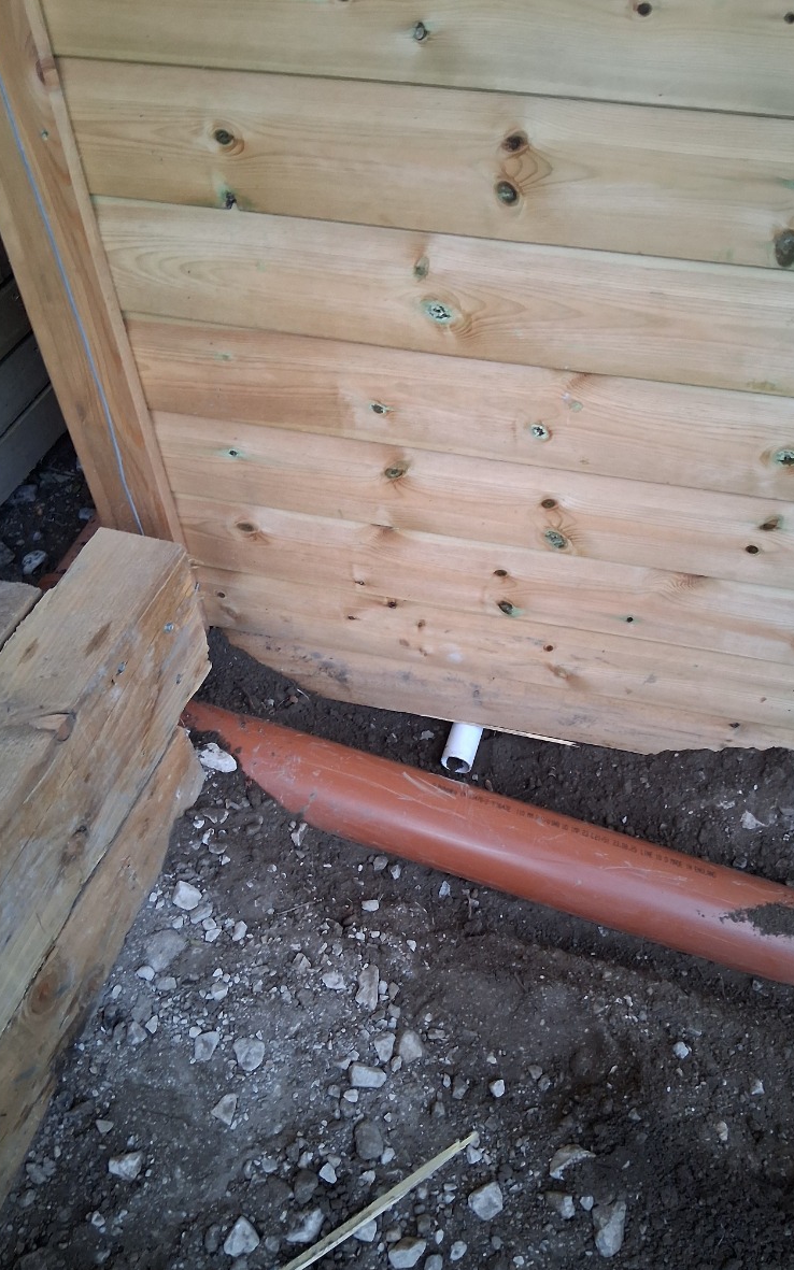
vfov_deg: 66.5
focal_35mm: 28
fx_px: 970
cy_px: 628
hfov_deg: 44.5
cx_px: 440
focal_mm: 3.98
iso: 320
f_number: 1.8
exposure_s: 1/50
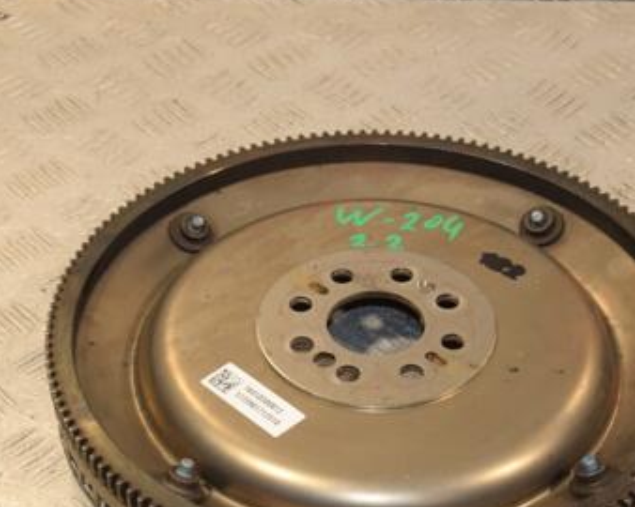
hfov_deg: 20.2
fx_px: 1784
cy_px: 319
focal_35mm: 95
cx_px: 282
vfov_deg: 16.2
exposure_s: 1/200
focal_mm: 38
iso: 800
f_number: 8
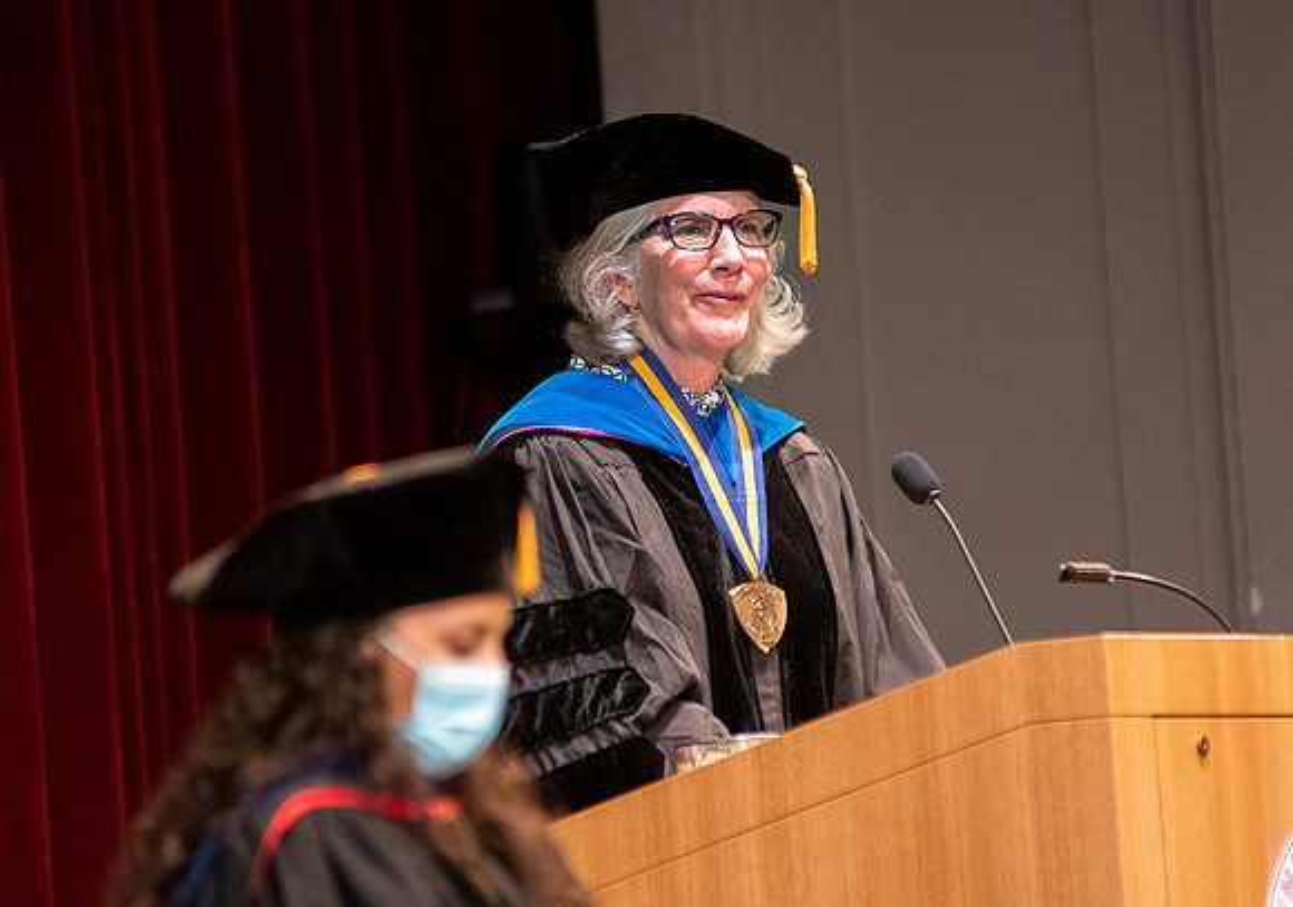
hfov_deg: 5.8
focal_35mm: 352
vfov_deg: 4.0
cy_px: 427
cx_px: 686
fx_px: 12861
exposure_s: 1/200
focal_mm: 200
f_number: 3.2
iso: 2000
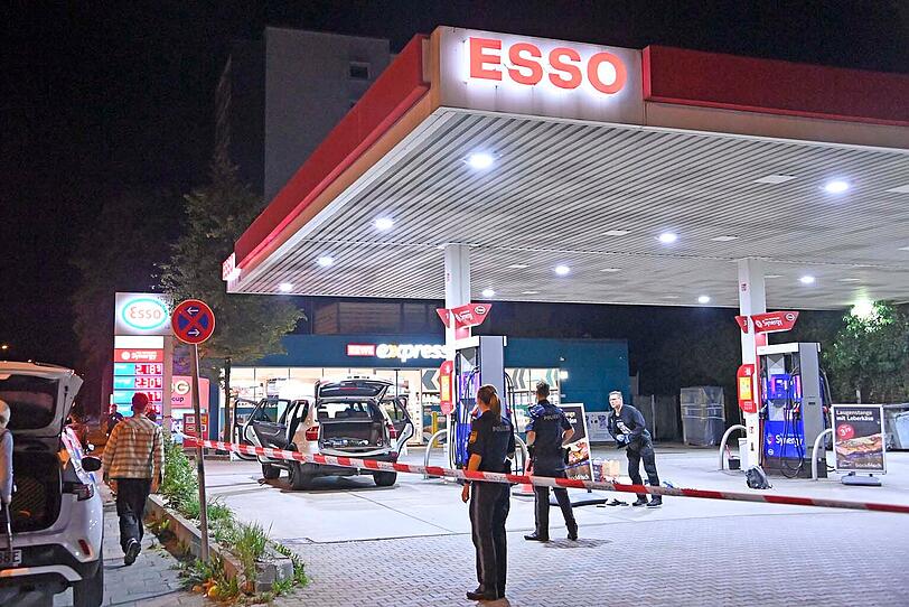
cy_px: 304
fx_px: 884
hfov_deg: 54.4
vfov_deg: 37.9
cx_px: 454
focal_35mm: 35
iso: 10000
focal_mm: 35
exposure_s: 1/160
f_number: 3.8
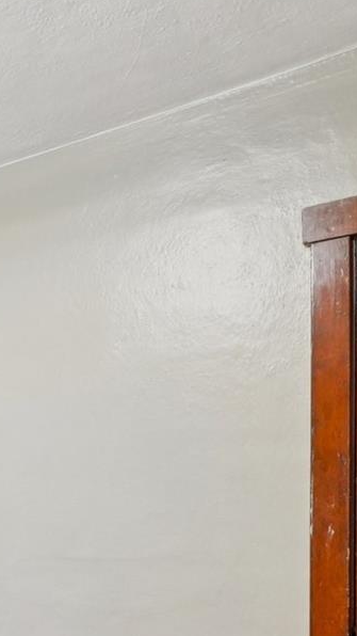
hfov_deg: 22.7
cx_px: -133
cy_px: 486
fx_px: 767
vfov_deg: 43.4
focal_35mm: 46
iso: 800
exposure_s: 1/2.5
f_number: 8
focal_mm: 10.8
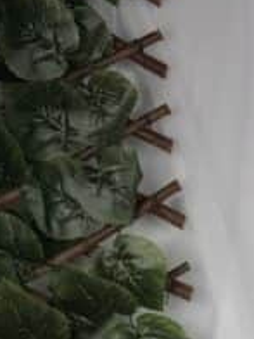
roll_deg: +0.8
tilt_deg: -13.3
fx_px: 959
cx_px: 510
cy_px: 590
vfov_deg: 16.9
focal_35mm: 98
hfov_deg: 13.1
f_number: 1.78
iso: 80
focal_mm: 6.76
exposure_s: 1/609
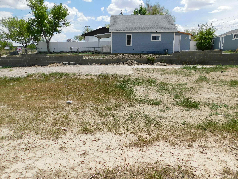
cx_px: 119
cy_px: 90
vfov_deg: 58.9
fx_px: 158
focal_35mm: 23
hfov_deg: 73.9
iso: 125
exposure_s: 1/640
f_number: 6
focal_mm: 4
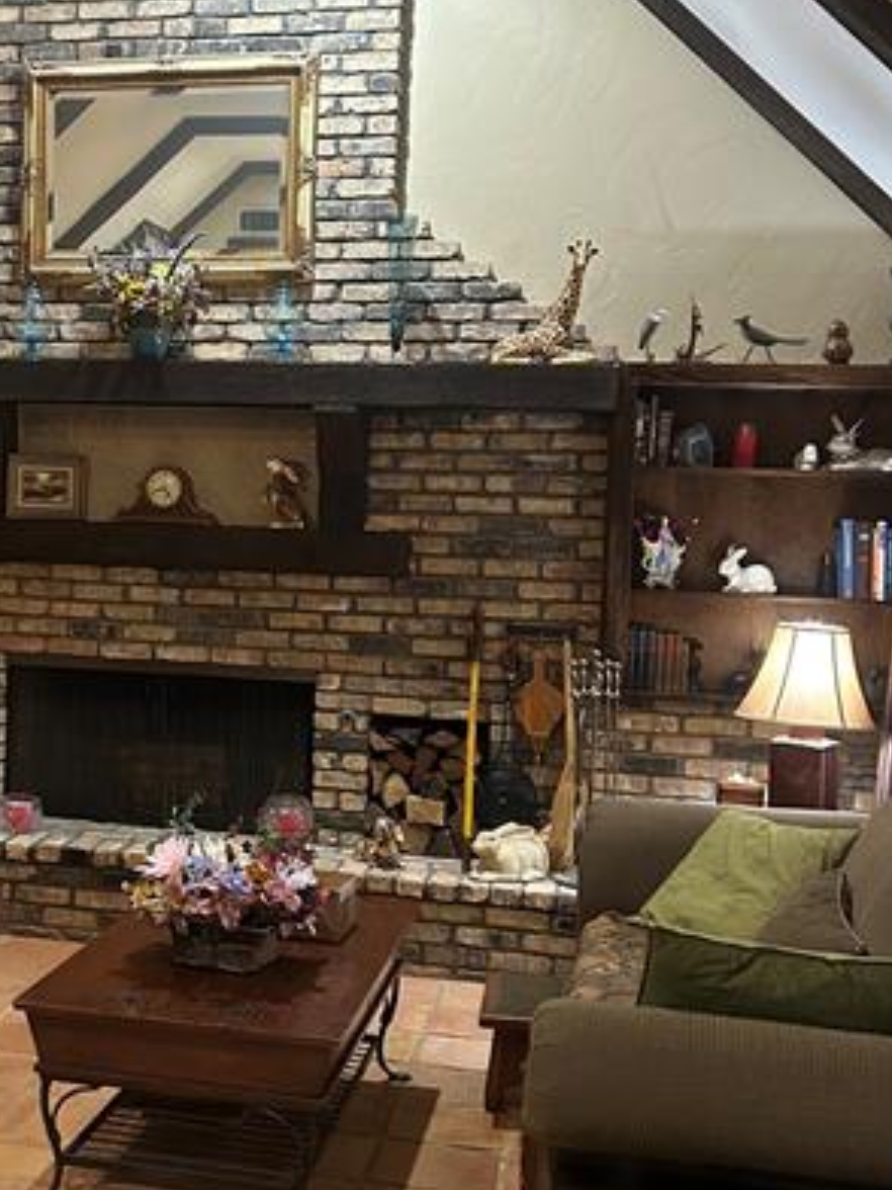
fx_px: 1752
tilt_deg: -1.7
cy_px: 565
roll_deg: -2.3
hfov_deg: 28.0
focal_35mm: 51
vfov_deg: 37.5
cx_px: 194
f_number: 1.5
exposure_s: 1/40
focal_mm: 5.7
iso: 500
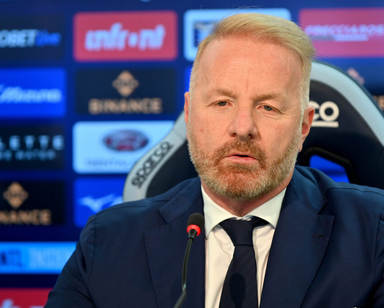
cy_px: 154
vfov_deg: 6.8
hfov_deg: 8.5
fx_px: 2580
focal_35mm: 227
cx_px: 180
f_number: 5
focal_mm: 200
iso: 800
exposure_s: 1/125
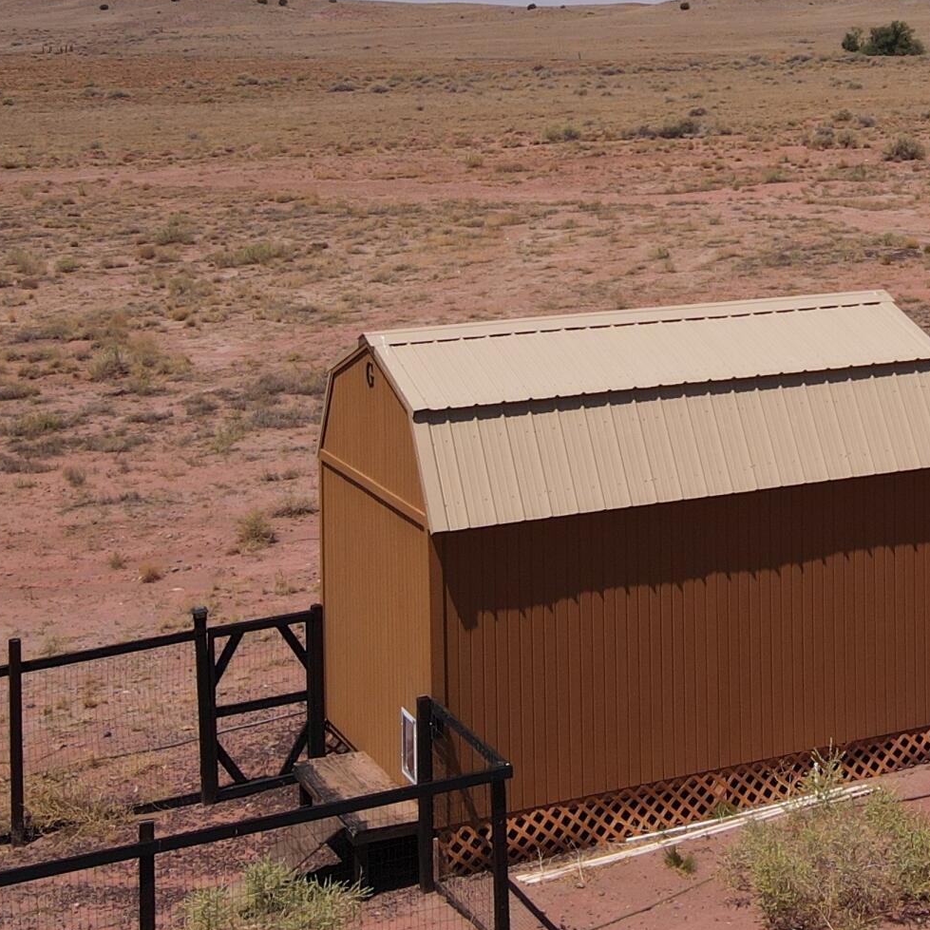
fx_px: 1976
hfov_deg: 25.2
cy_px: 102
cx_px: 940
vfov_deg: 25.7
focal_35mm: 65
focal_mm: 4.5
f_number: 2.8
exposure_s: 1/1250
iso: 100
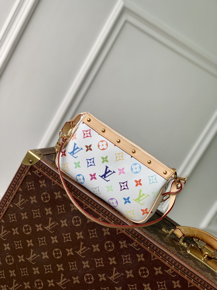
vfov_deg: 36.8
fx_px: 435
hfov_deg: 28.0
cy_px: 145
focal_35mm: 52
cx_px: 108
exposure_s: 1/148
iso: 16
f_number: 2.4
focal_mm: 6
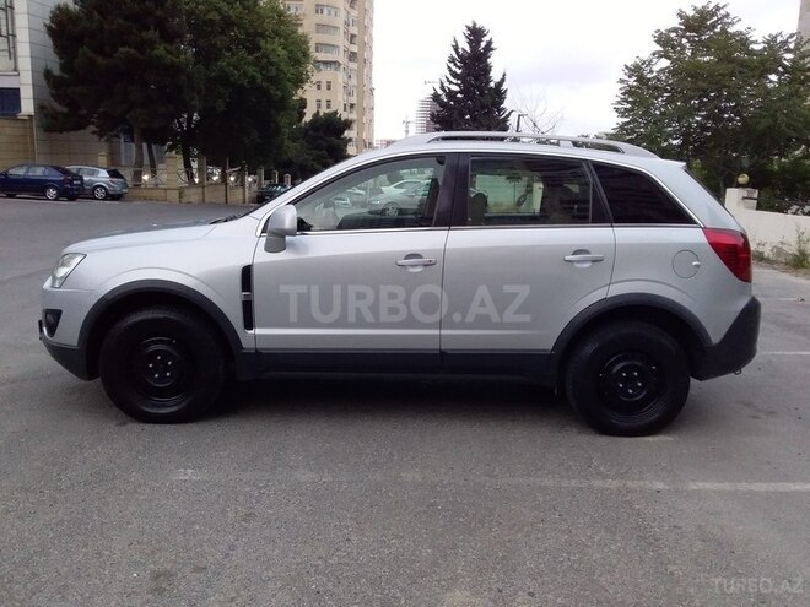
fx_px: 725
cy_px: 304
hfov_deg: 58.4
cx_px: 405
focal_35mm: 31
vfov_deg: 45.4
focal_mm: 3.3
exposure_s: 1/50
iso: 100
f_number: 2.2
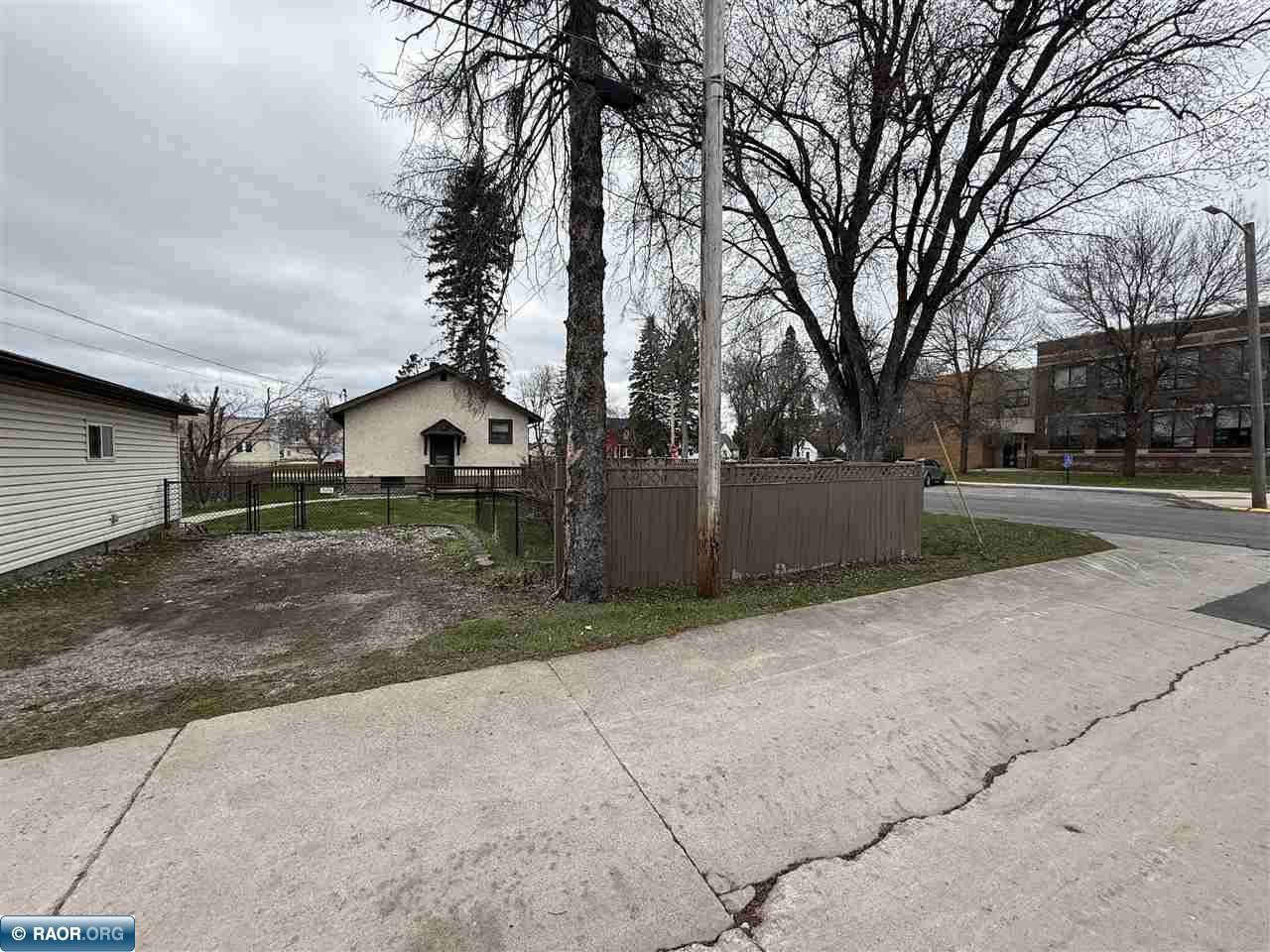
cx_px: 635
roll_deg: -0.2
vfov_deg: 85.7
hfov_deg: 102.1
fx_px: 514
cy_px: 476
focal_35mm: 14
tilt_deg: -1.3
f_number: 2.2
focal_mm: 2.22
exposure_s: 1/1105
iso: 50
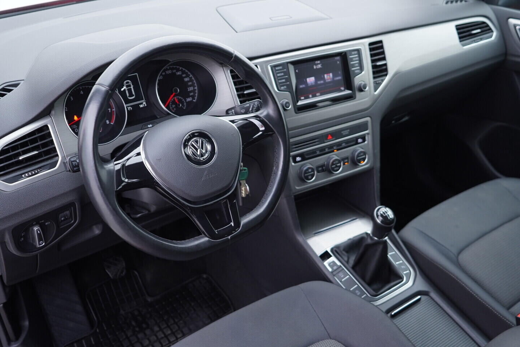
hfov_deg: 53.1
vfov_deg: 36.9
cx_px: 260
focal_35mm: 36
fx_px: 520
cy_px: 174
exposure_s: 1/40
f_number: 2.8
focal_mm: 24
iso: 250
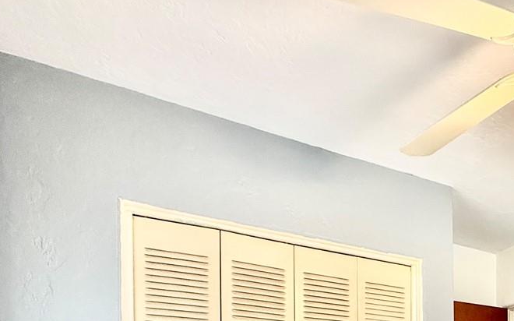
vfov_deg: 29.1
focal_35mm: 36
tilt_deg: -0.3
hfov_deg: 47.1
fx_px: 504
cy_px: 411
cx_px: 486
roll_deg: +0.1
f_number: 2.2
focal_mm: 2.22
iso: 250
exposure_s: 1/120
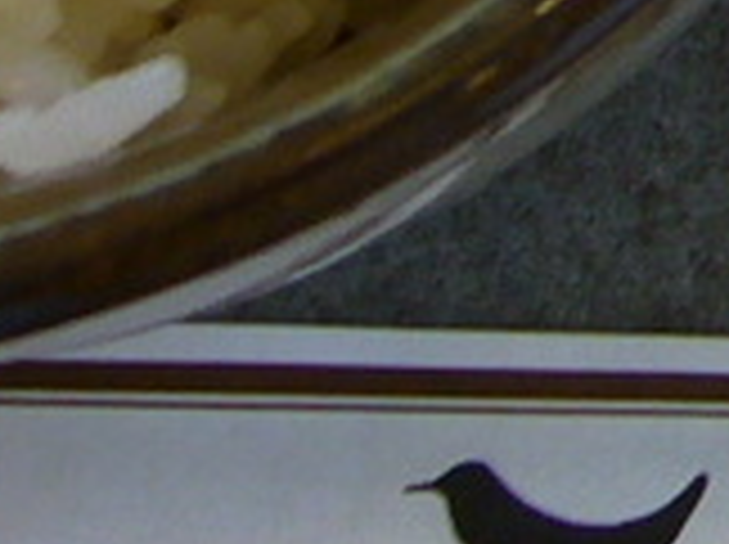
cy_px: -1272
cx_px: 1876
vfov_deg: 5.0
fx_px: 5825
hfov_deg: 6.7
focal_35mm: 277
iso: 80
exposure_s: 1/30
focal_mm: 5.8
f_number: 2.8
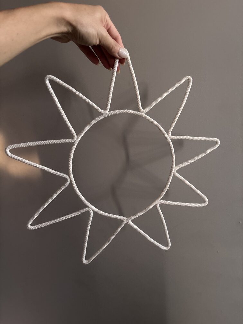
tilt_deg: -12.5
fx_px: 243
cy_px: 162
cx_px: 122
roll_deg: +4.5
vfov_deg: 67.3
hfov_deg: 53.1
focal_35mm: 26
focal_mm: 5.96
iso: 640
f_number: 1.6
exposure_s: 1/31
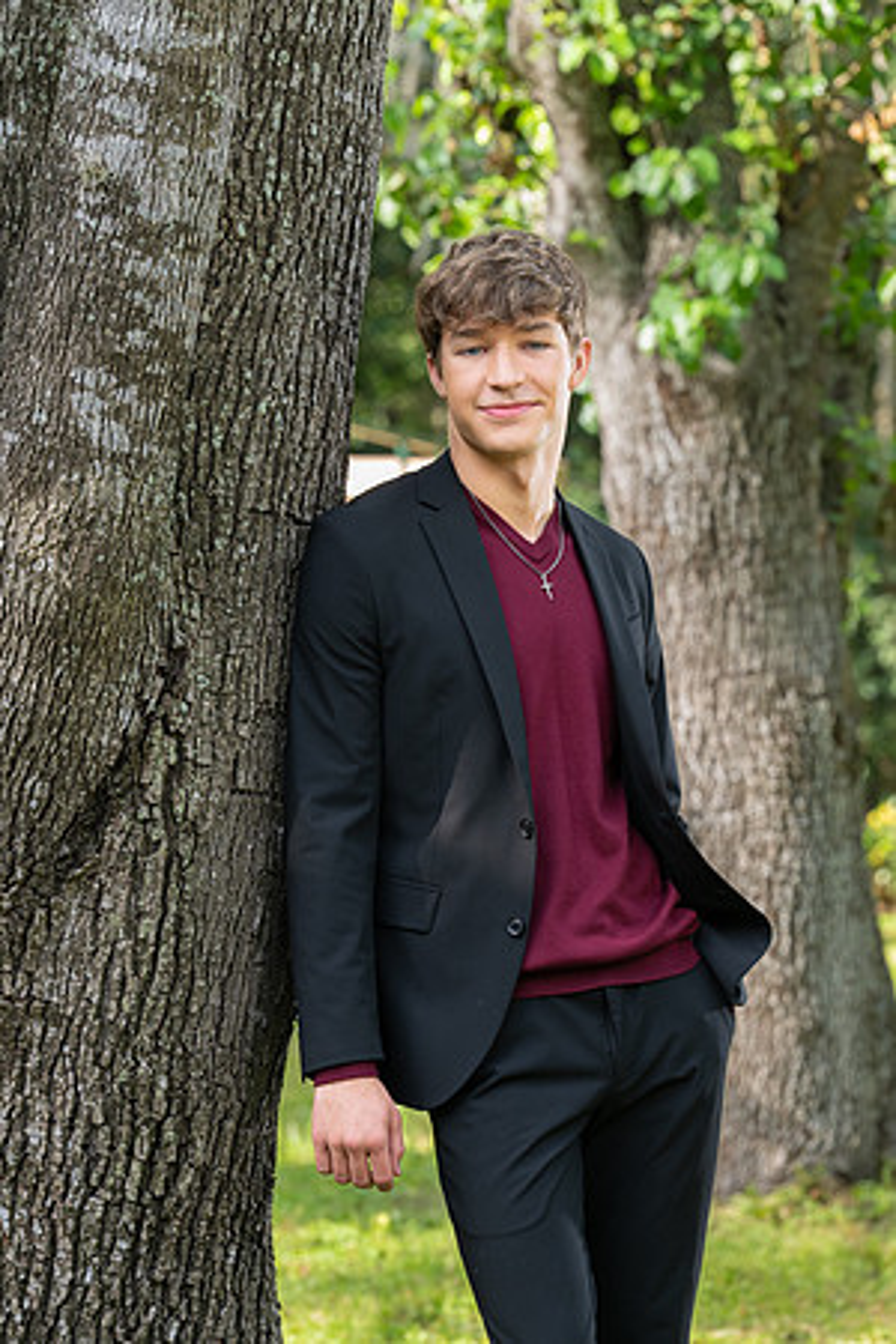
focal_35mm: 180
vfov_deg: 11.4
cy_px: 672
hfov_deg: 7.6
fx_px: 6719
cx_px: 448
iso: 400
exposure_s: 1/100
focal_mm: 180
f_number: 8
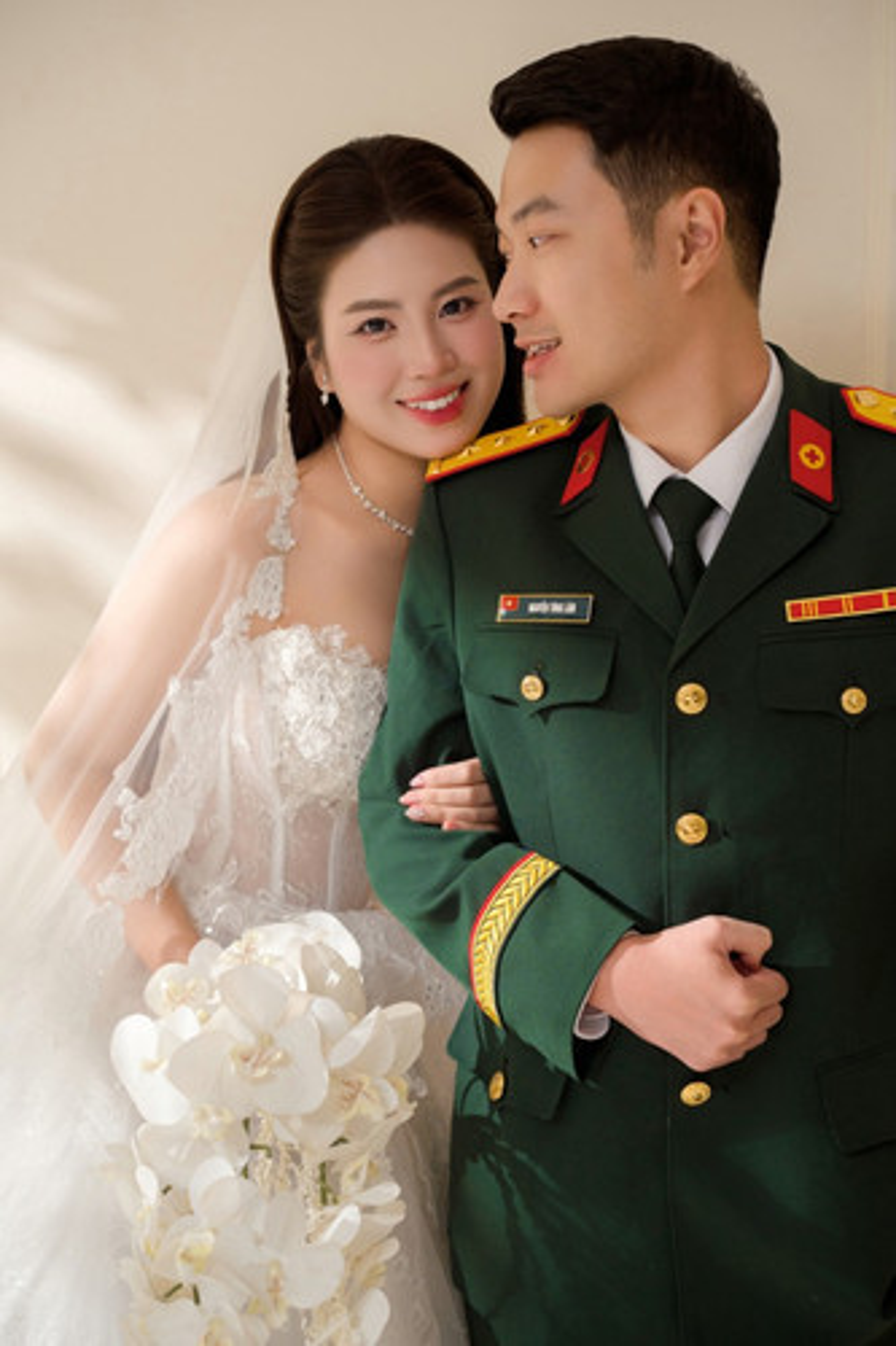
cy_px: 673
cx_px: 448
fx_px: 2055
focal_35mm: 55
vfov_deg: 36.3
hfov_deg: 24.6
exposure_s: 1/160
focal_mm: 55
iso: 800
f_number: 5
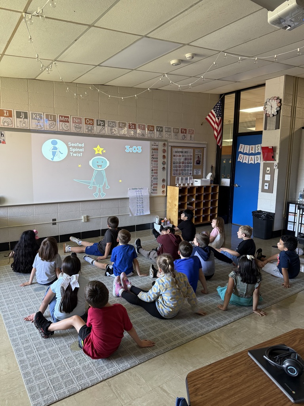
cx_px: 152
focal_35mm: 24
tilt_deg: -8.5
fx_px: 281
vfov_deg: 71.6
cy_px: 203
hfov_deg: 56.8
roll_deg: -0.2
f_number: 1.78
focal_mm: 6.76
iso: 200
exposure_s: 1/75
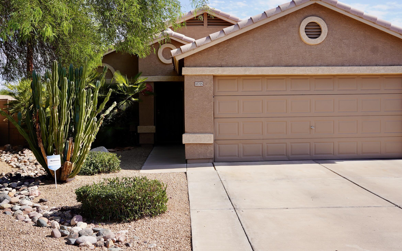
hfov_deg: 45.3
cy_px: 116
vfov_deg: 29.3
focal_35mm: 44
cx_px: 192
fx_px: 481
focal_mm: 33.7
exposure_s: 1/400
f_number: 5
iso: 100
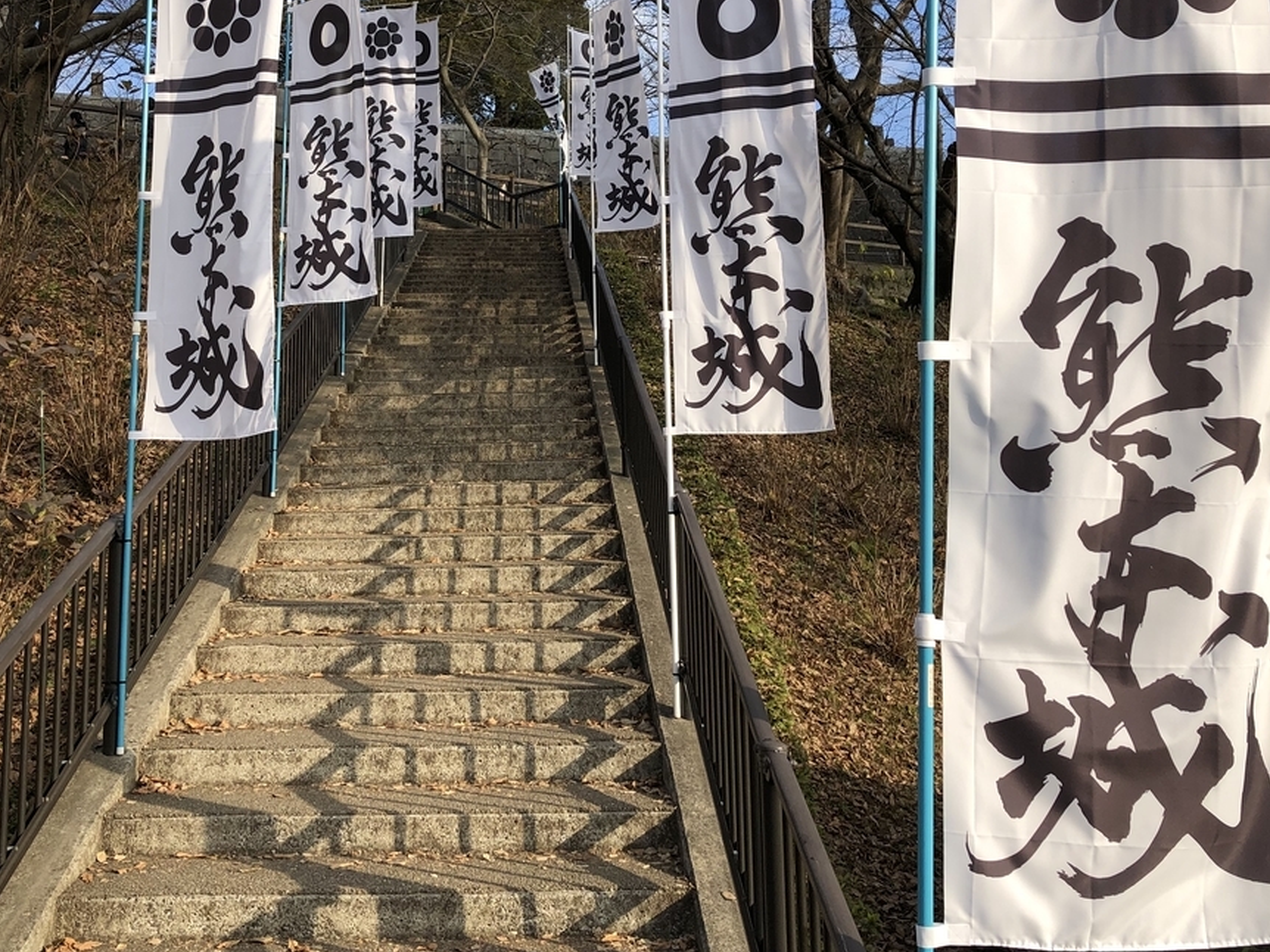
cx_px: 530
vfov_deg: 36.5
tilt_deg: +7.4
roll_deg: -0.9
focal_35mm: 39
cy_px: 327
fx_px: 1430
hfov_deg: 47.7
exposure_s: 1/1012
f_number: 1.8
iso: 20
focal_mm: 3.99
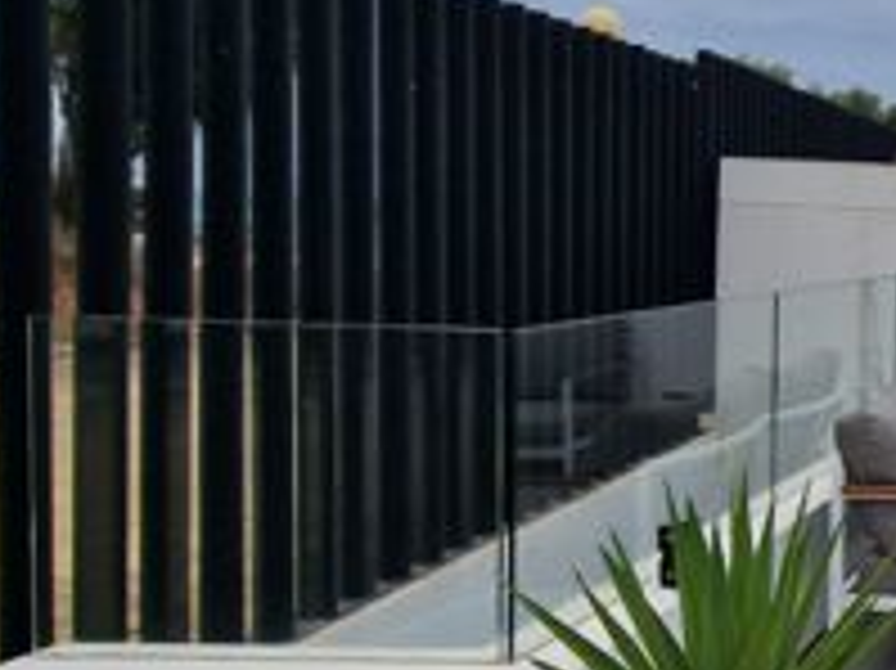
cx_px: 1349
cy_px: 306
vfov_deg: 31.5
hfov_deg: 27.8
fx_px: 1190
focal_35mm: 46
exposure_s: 1/3744
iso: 50
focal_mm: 2.2
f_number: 2.2
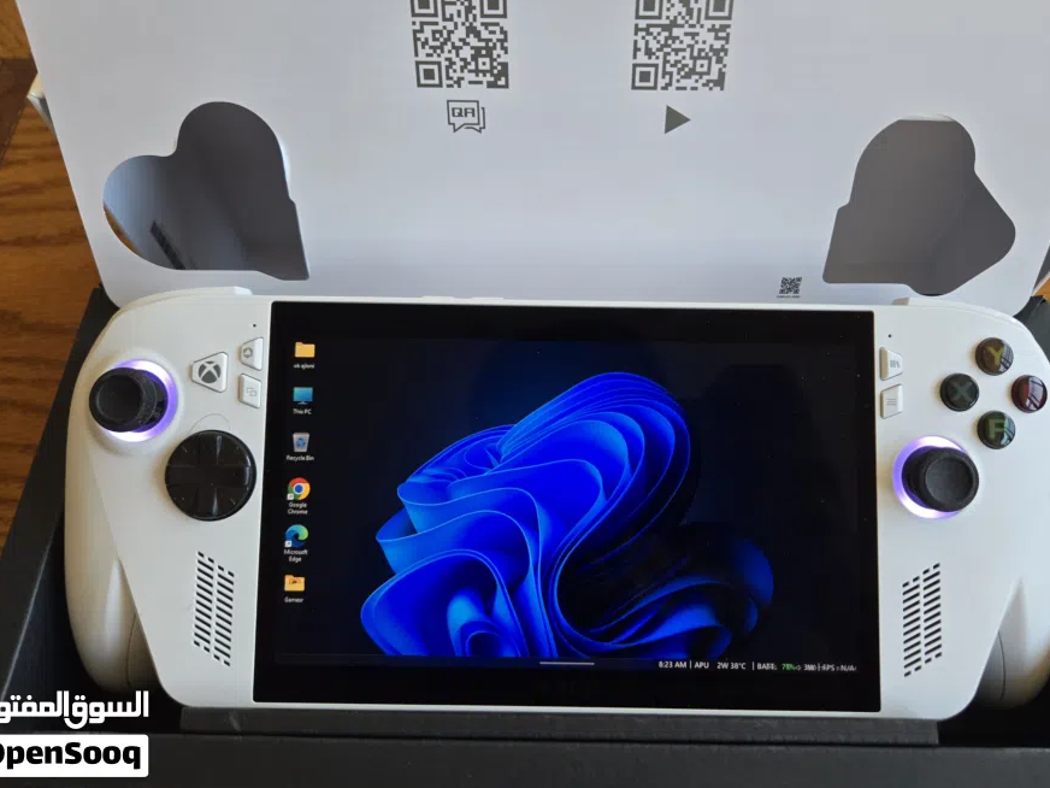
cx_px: 561
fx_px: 819
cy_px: 343
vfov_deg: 51.2
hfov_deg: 65.3
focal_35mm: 27
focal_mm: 5.4
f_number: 1.8
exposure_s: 1/120
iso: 160
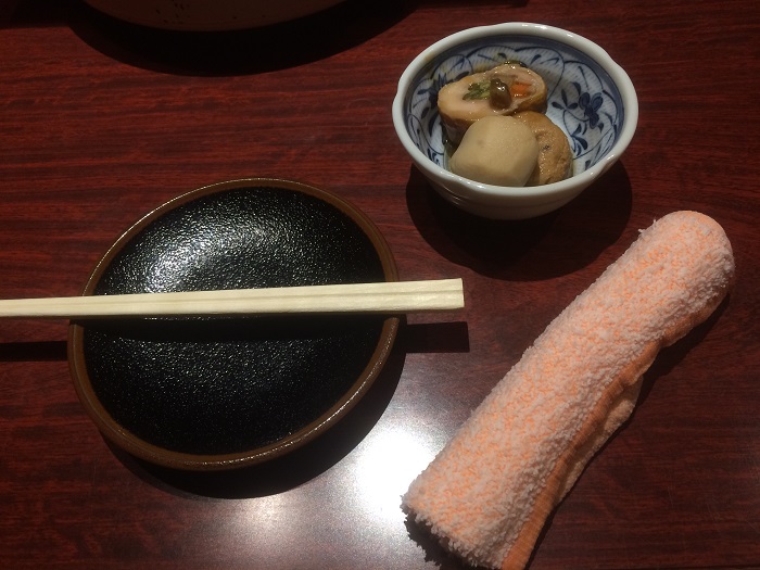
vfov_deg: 48.2
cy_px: 285
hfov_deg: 61.7
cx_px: 380
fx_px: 637
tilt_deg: -58.1
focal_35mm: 29
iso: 80
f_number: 2.2
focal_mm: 4.15
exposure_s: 1/30
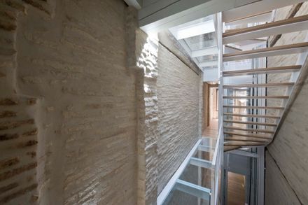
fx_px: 120
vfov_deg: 81.2
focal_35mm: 14
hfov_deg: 104.3
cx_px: 154
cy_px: 102
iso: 500
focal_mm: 14
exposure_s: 1/2
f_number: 16
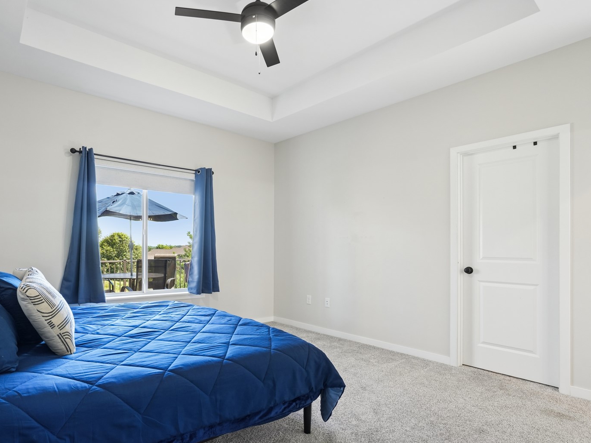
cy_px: 241
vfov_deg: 68.5
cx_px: 238
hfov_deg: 83.7
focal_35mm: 19
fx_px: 324
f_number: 8
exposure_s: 1/40
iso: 800
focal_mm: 16
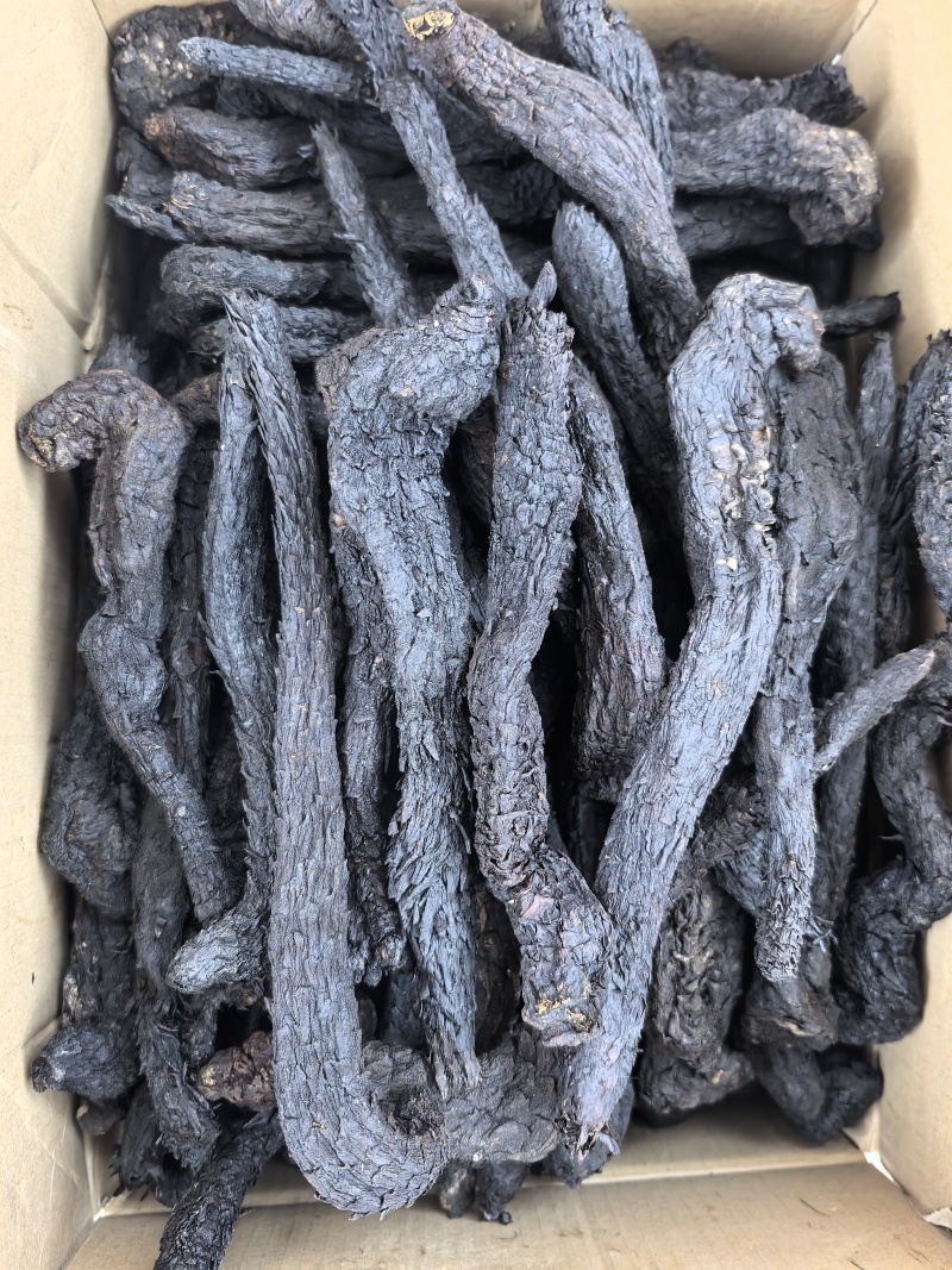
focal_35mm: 27
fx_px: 990
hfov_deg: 51.3
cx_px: 476
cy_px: 635
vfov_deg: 65.3
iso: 500
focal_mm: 6.98
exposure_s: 1/33.3
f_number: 1.4
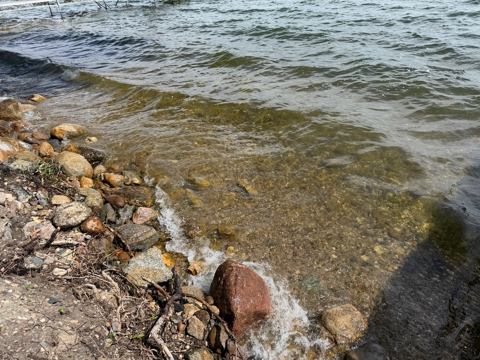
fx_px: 333
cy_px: 180
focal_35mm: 24
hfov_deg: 71.6
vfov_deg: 56.8
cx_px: 240
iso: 80
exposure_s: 1/3953
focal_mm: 6.76
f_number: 1.78
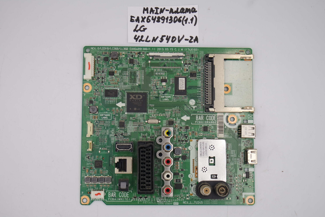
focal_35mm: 54
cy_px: 108
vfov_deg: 25.1
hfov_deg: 36.9
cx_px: 162
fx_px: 487
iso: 200
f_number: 5
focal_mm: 20
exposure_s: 1/125
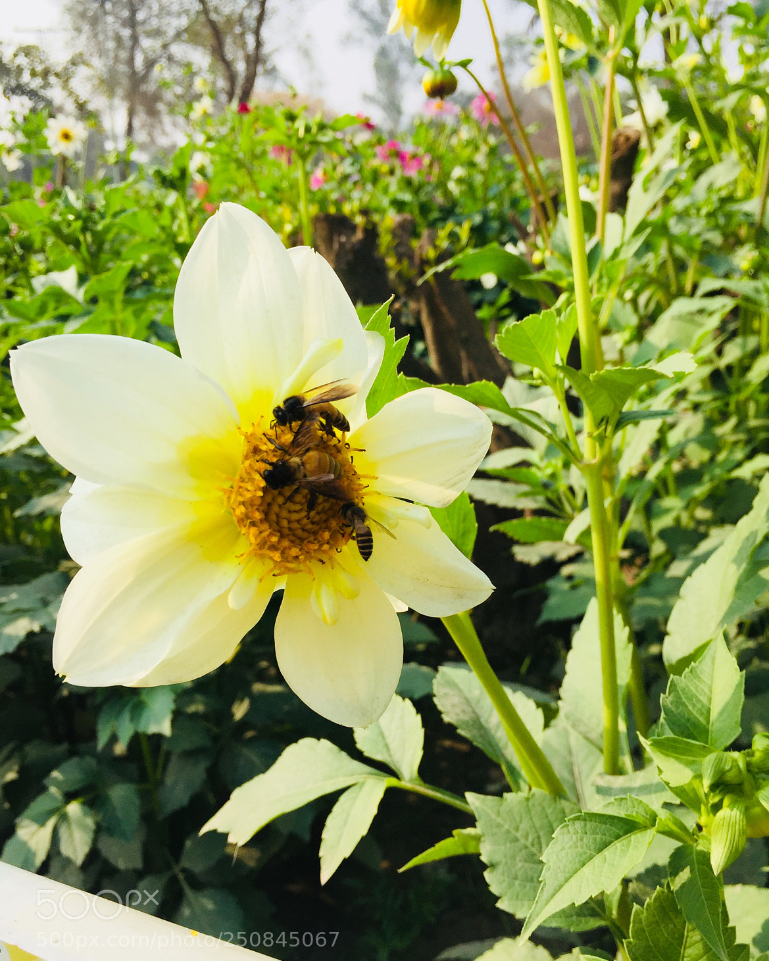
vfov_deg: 57.2
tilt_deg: -16.7
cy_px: 465
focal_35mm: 31
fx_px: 882
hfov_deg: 47.1
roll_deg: +2.7
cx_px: 390
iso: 32
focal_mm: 4.15
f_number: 2.2
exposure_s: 1/1412
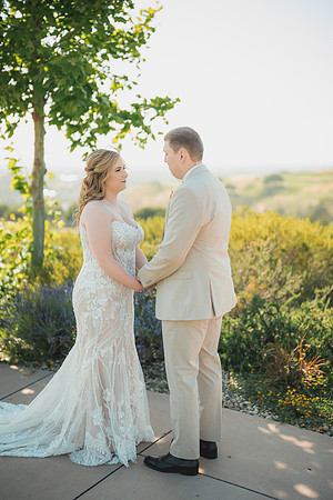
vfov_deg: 39.6
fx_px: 694
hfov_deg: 27.0
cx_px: 166
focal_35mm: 50
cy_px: 250
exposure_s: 1/1250
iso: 50
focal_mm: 50
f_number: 1.4
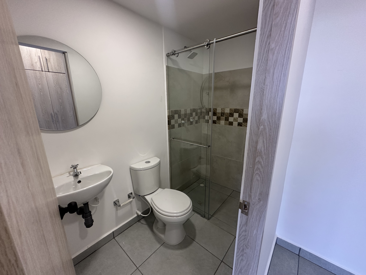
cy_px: 138
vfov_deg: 85.7
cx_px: 183
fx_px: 148
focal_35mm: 14
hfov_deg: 102.1
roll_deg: +0.2
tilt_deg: -14.1
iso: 250
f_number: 2.2
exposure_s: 1/120
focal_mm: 2.22
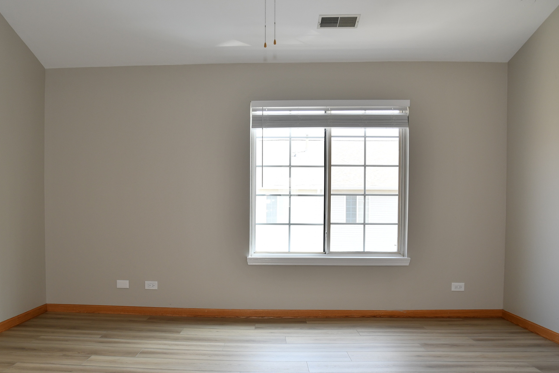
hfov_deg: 61.6
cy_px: 231
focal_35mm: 30
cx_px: 233
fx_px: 466
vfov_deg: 43.3
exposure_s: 1/80
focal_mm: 16
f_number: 4.5
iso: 125
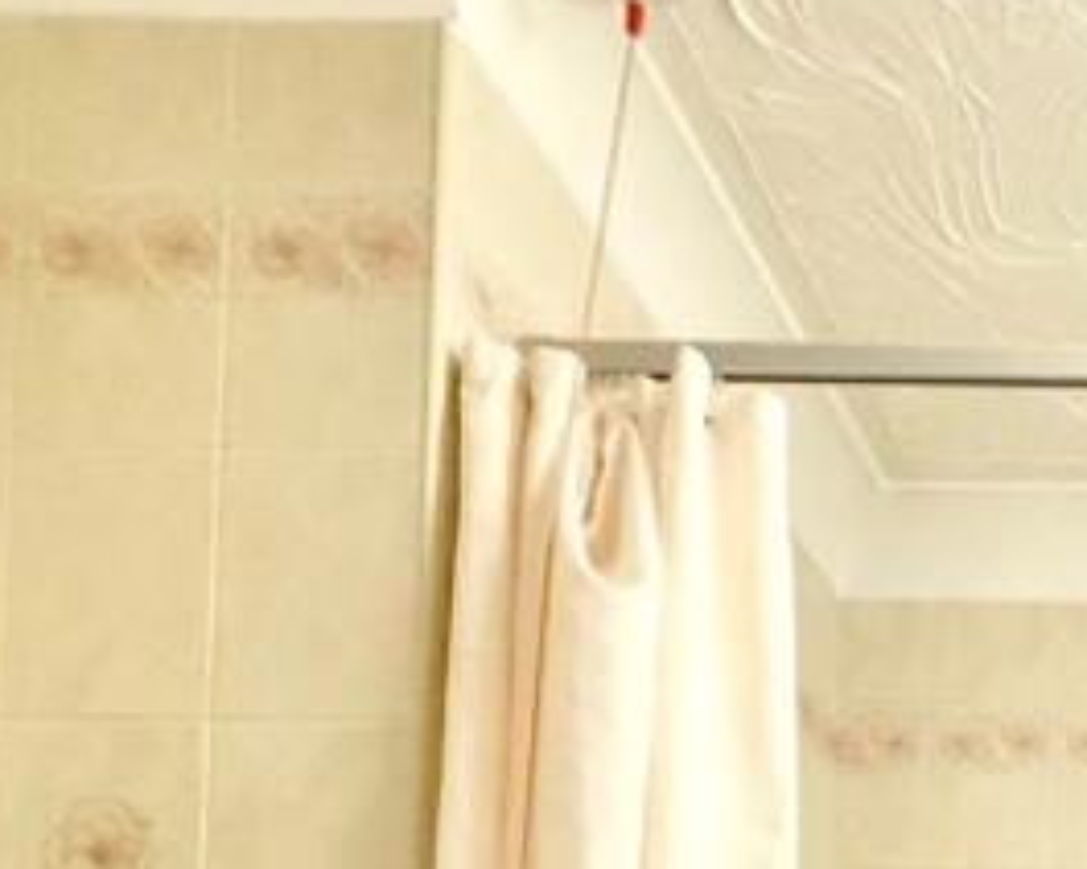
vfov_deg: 21.0
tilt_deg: +3.3
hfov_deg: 27.4
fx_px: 1704
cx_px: 1528
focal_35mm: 53
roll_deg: -0.1
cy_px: 1499
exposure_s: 1/100
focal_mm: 2.22
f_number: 2.2
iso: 320
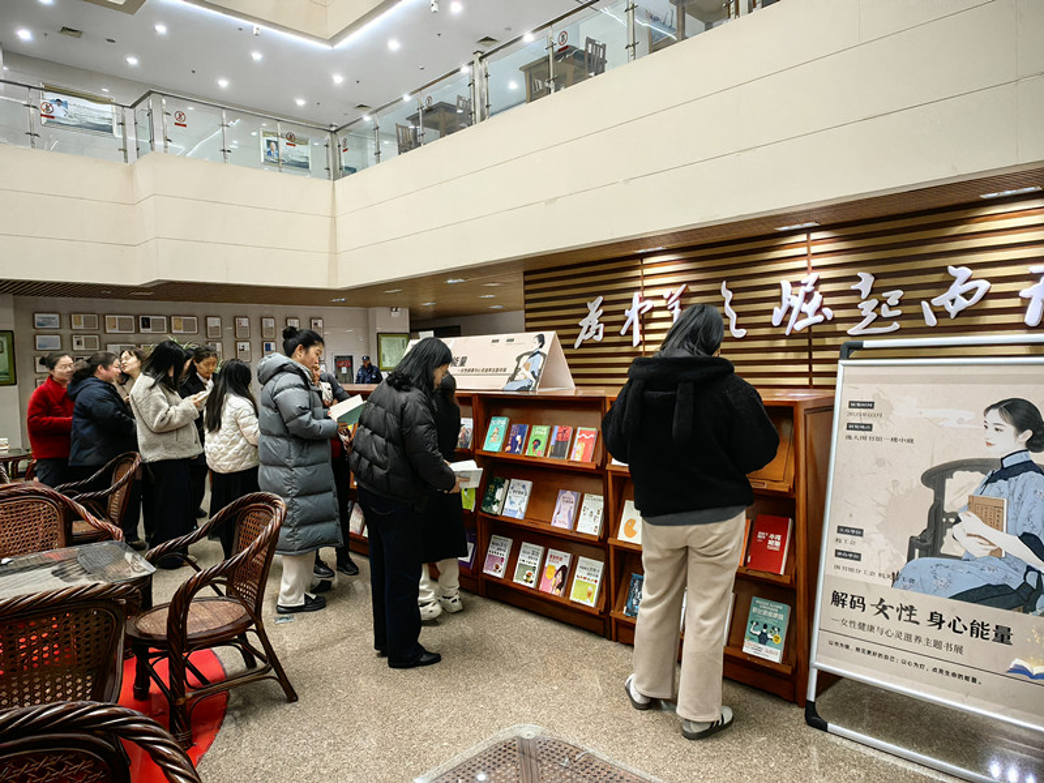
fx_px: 694
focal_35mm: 23
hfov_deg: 73.9
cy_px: 392
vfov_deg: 58.9
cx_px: 522
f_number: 2.2
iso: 200
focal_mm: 1.76
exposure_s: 1/50
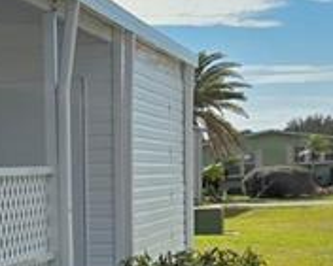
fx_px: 1509
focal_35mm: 153
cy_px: 330
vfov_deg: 9.9
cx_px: -221
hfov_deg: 11.8
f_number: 1.8
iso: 25
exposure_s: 1/5543
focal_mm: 5.4
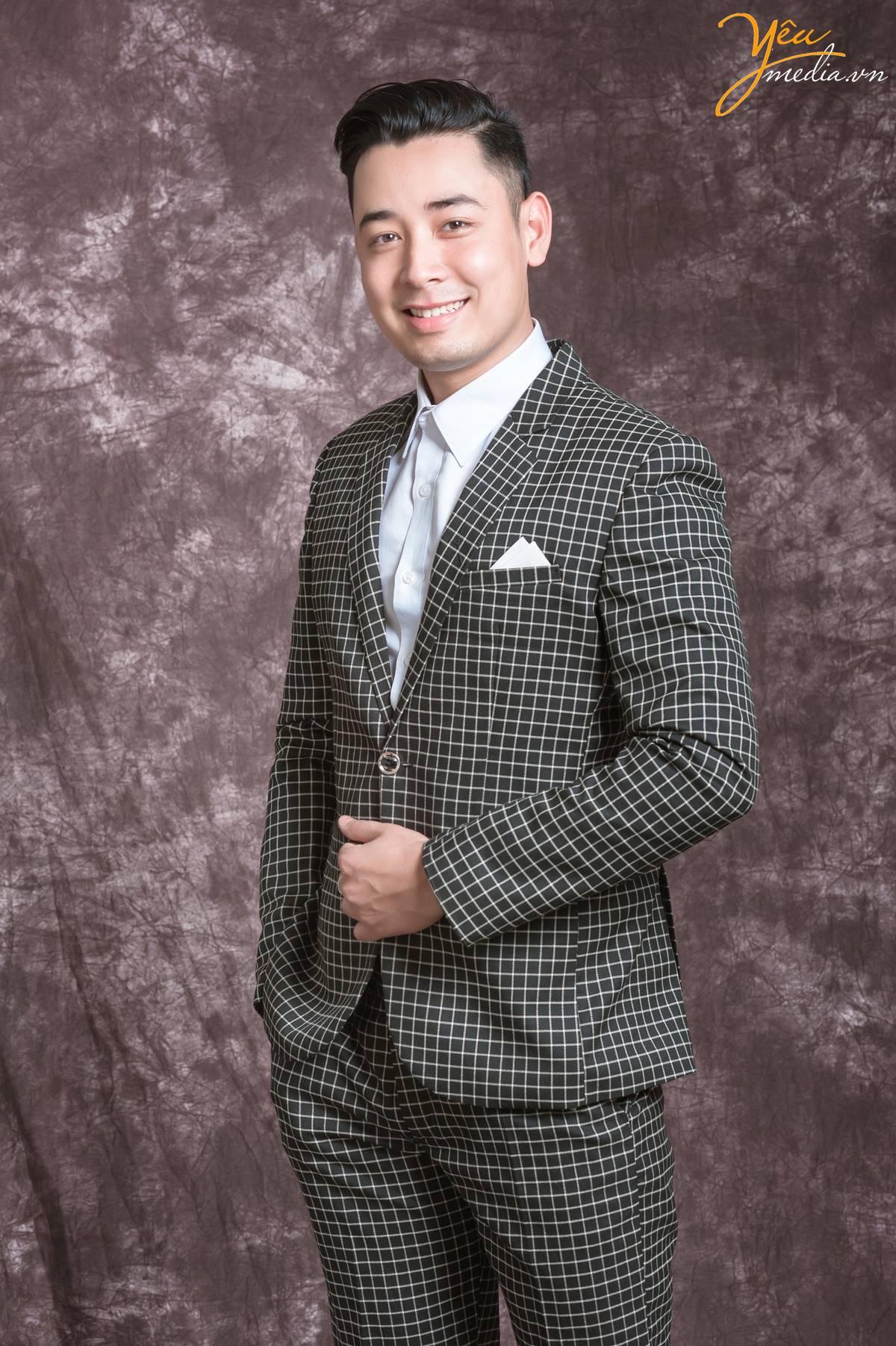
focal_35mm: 85
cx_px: 448
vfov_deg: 23.9
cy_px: 673
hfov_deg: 16.1
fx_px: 3177
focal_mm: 85
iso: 100
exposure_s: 1/160
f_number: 9
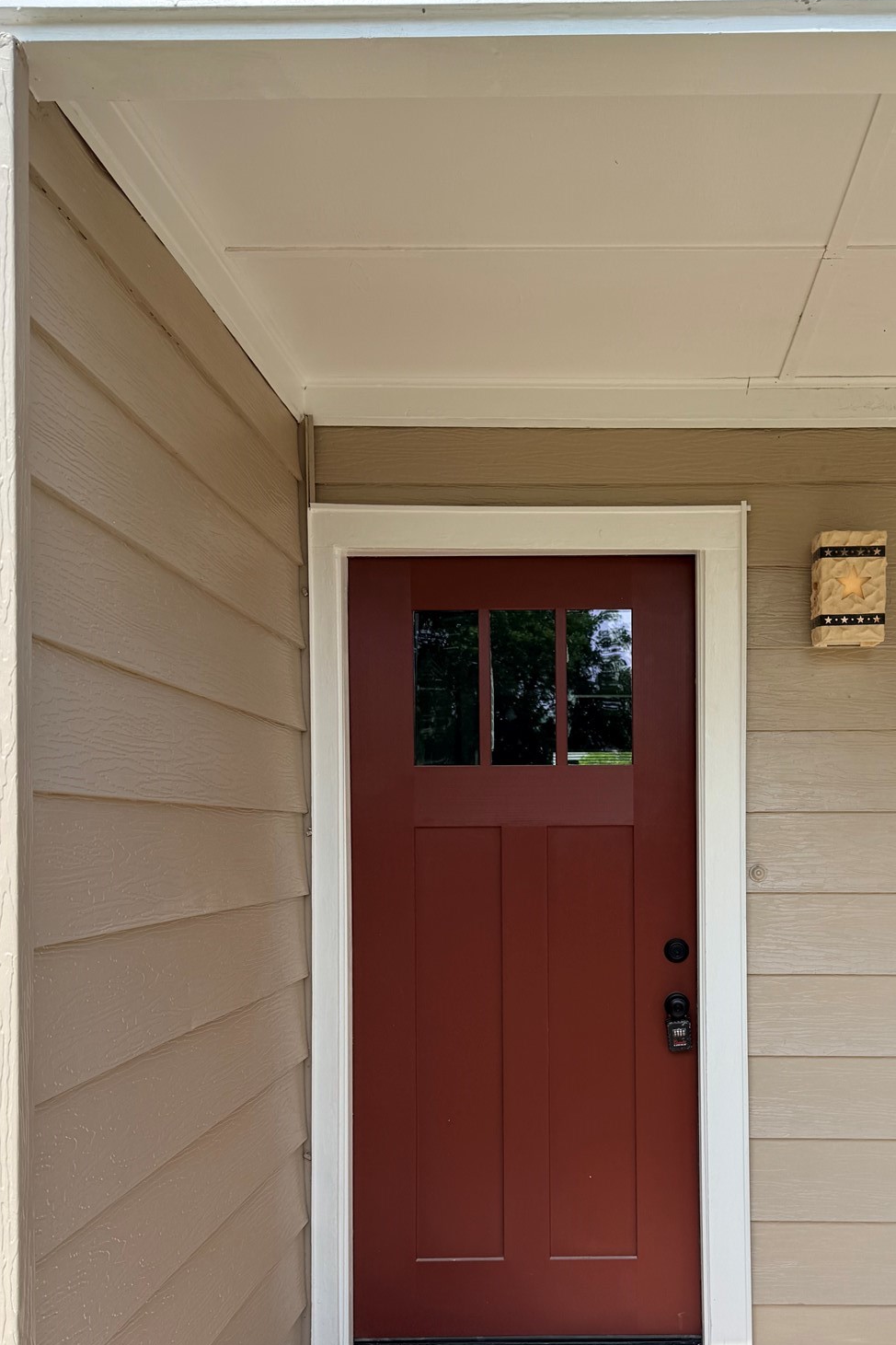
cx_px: 603
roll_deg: +0.6
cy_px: 848
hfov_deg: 37.4
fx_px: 1307
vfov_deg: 53.8
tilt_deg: +0.3
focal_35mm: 35
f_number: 1.78
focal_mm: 6.76
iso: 80
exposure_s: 1/3425
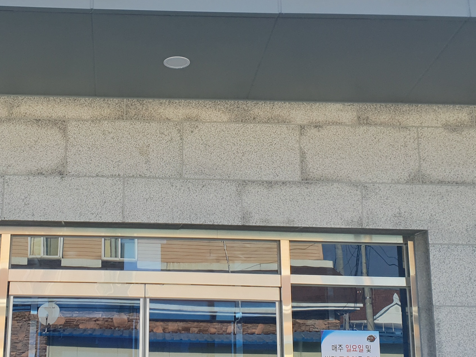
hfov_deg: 30.8
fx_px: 852
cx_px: 139
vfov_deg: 23.6
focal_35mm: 62
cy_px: 143
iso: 50
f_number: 2.4
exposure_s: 1/1269
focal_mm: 4.3
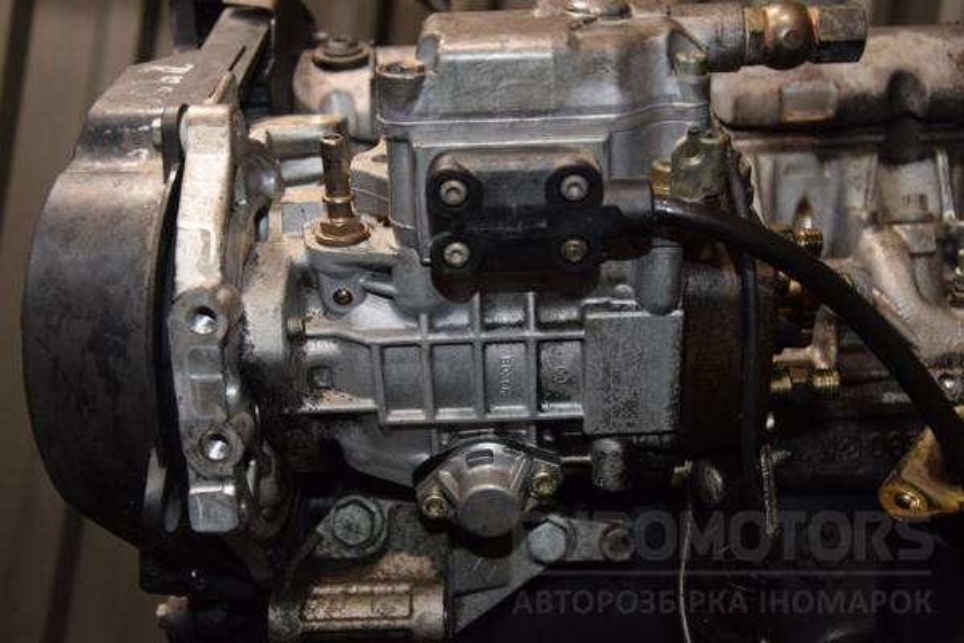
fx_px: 1125
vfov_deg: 31.9
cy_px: 322
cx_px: 482
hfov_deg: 46.4
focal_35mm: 42
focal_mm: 28
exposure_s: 1/60
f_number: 5
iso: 800
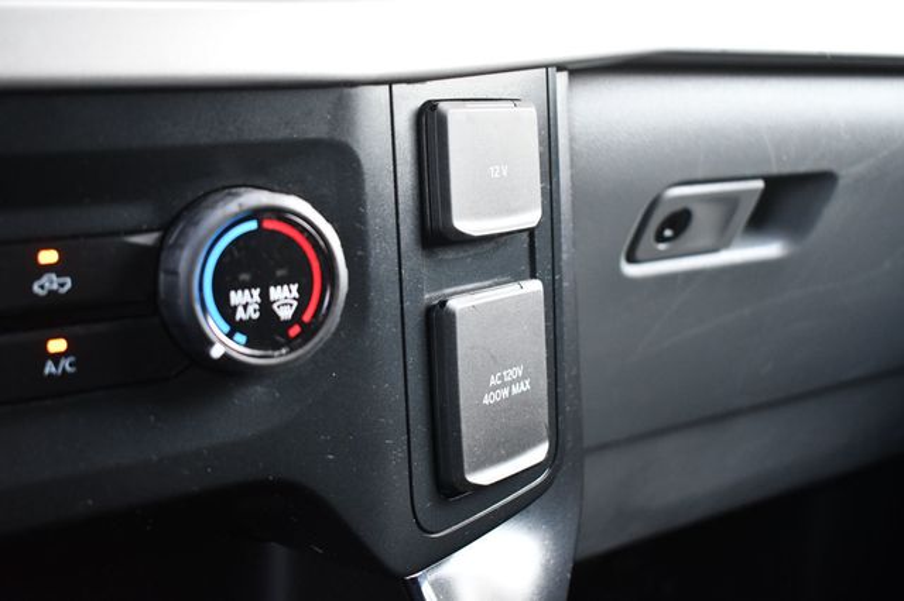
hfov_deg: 43.6
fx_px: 1129
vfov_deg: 29.8
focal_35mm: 45
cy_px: 300
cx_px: 452
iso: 1600
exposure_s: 1/125
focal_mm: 30
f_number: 4.2
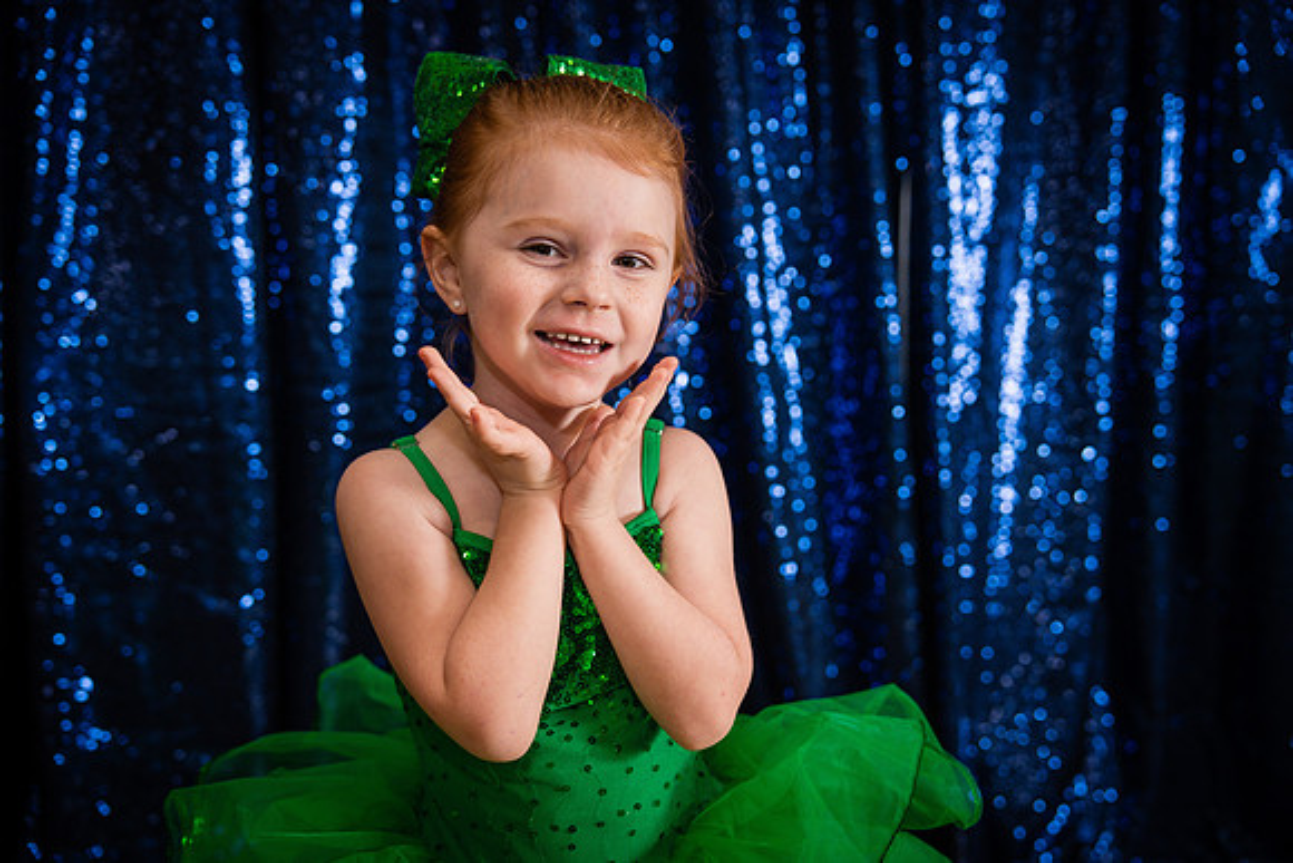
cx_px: 646
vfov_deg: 31.9
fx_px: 1509
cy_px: 432
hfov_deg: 46.4
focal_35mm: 42
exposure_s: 1/250
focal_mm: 42
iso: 400
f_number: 2.8
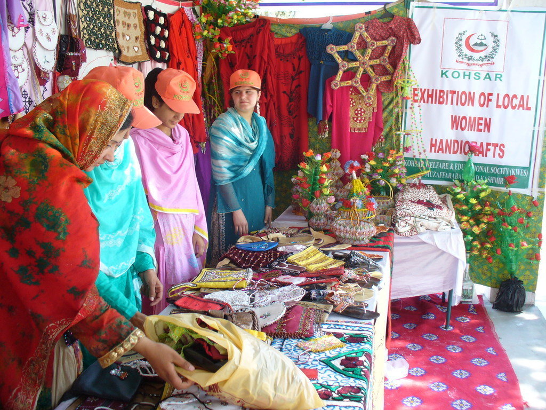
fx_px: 584
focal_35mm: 37
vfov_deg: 38.7
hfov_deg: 50.1
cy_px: 205
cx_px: 273
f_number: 2.8
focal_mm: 6.1
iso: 100
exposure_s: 1/60
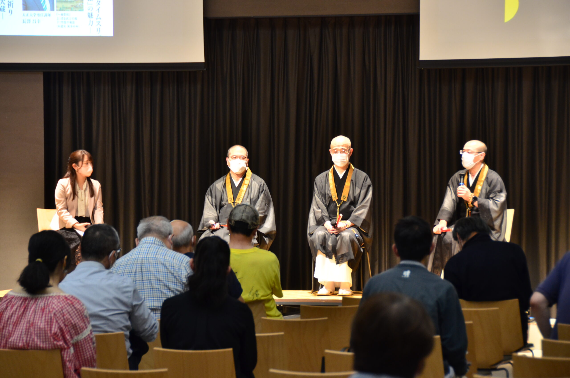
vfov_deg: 9.6
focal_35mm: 142
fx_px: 2252
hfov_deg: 14.4
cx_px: 285
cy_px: 189
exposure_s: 1/13
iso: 640
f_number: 5.3
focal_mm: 95
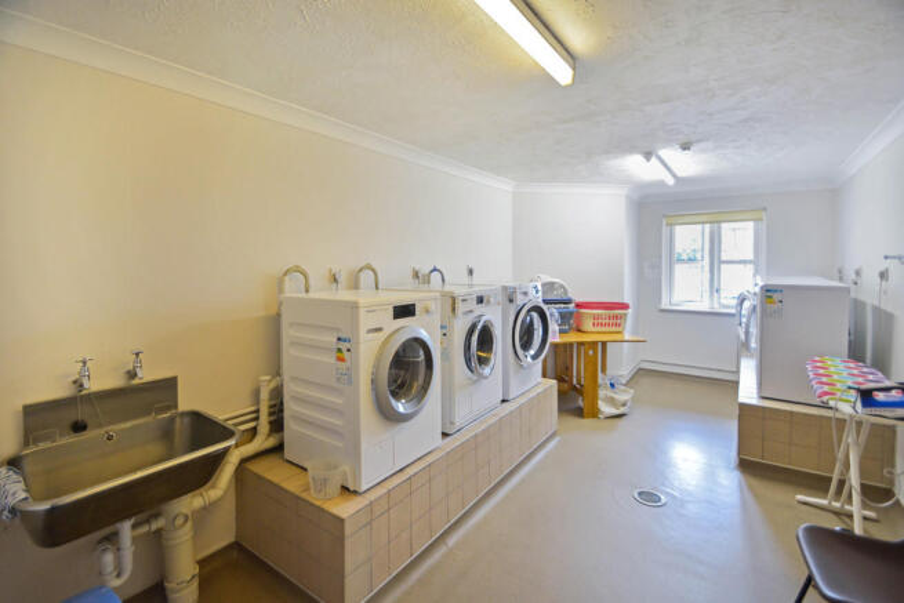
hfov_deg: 100.4
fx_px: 377
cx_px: 452
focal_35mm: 15
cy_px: 302
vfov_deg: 77.4
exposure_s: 1/60
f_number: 4
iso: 640
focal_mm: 10
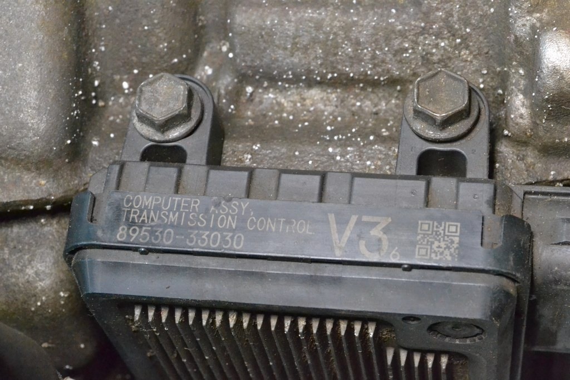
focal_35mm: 82
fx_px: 1306
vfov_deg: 16.6
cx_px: 285
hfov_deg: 24.6
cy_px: 190
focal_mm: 55
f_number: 9
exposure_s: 1/125
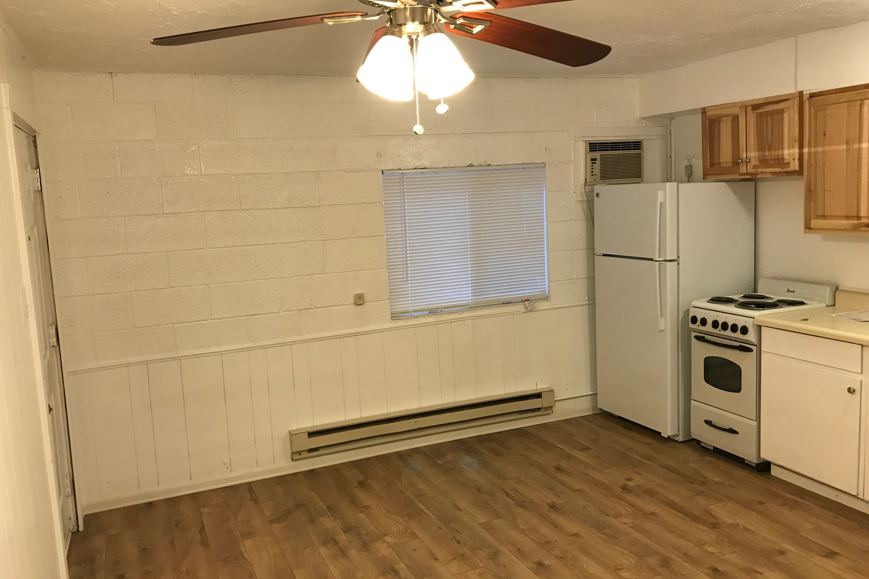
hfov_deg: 61.9
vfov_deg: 43.6
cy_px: 272
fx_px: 724
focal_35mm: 30
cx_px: 434
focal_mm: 3.99
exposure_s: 1/20
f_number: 1.8
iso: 32
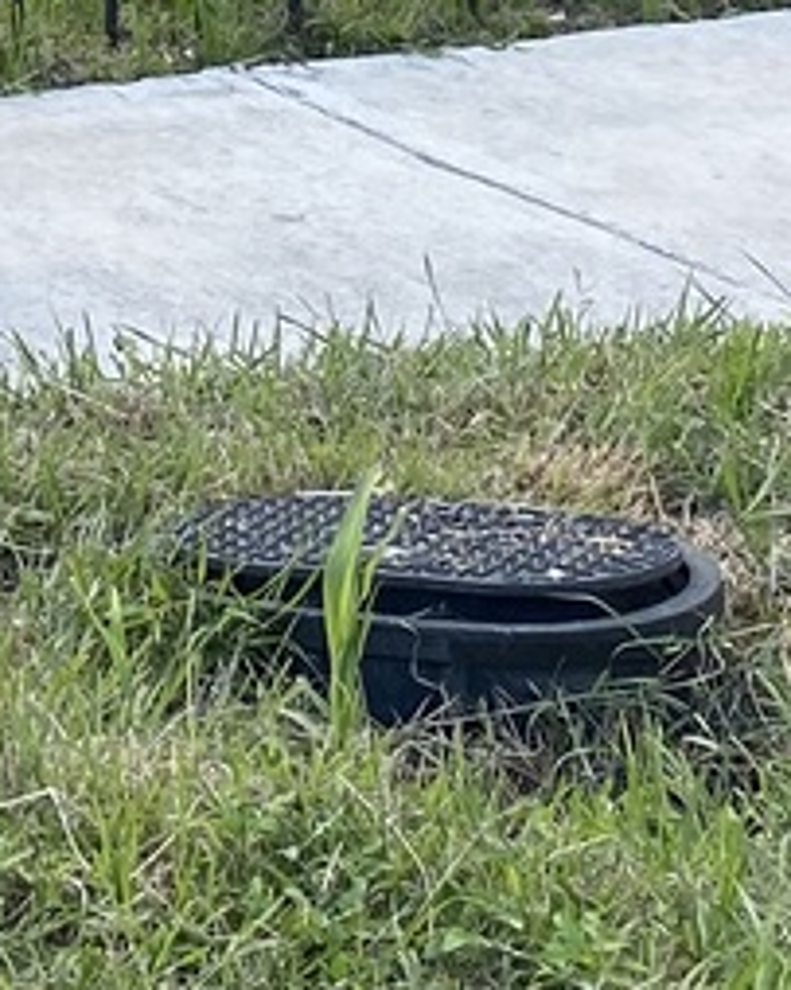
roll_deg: -0.7
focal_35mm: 144
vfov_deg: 12.1
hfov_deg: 9.9
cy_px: -881
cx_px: -853
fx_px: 4216
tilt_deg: -0.9
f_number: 1.8
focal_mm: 4.25
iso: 32
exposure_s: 1/360
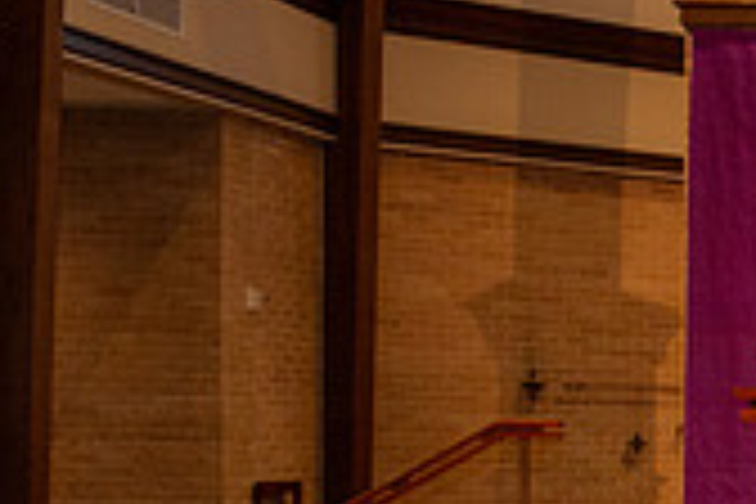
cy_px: 522
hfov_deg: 16.7
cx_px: 1251
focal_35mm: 107
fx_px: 2247
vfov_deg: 12.6
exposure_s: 1/125
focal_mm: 31
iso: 1600
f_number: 5.6
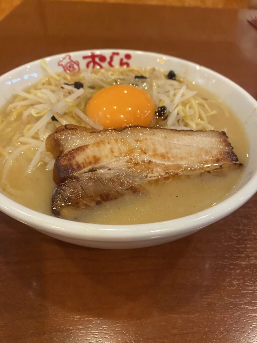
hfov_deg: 54.9
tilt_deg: -42.2
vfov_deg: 69.4
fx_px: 247
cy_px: 172
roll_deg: -3.6
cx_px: 128
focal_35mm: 25
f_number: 1.8
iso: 400
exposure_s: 1/60
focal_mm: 4.25
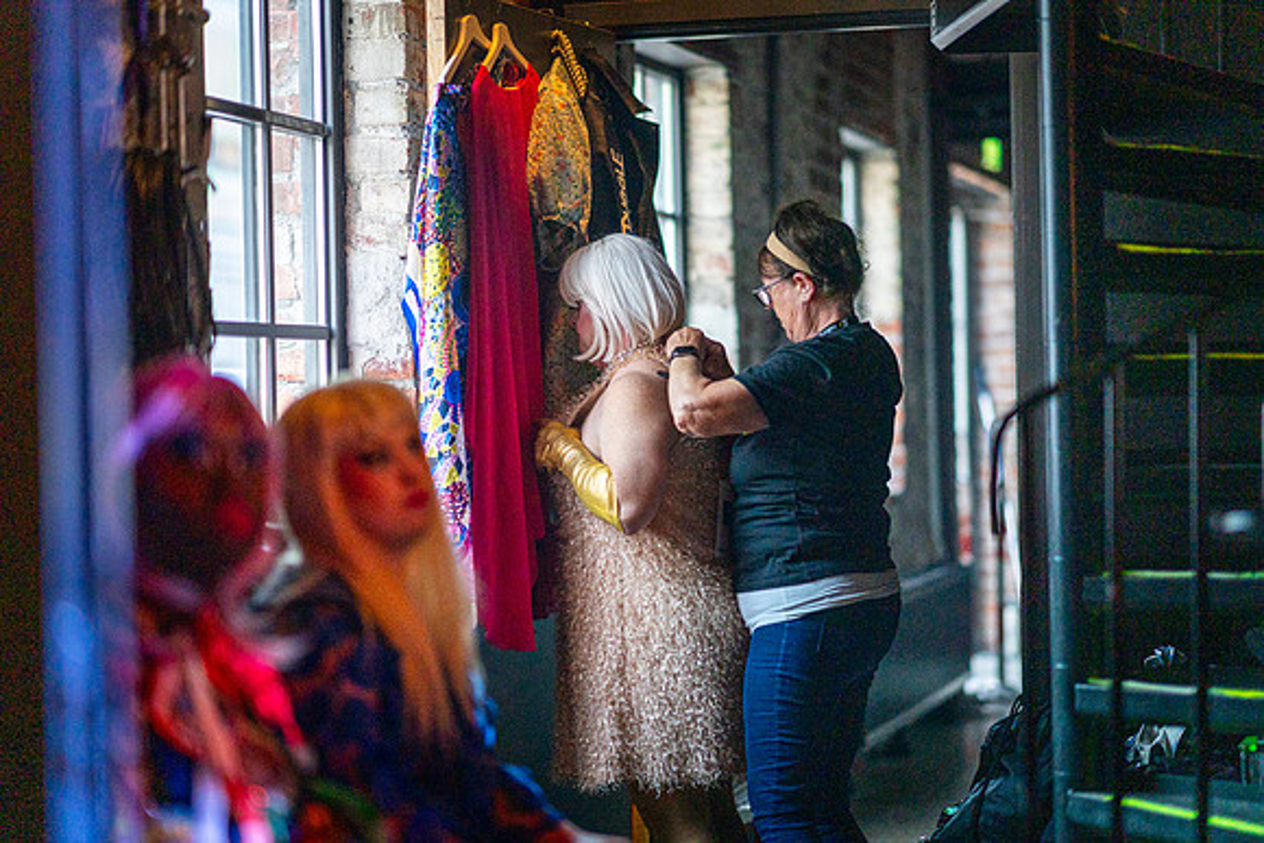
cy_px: 422
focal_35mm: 85
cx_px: 632
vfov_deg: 16.1
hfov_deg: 23.9
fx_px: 2985
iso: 4000
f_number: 1.4
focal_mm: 85
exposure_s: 1/200
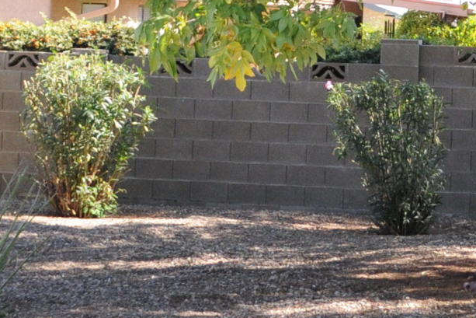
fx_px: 1746
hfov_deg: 15.2
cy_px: -185
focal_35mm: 132
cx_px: 488
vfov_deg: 10.0
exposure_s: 1/1000
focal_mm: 18
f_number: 3.5
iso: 640
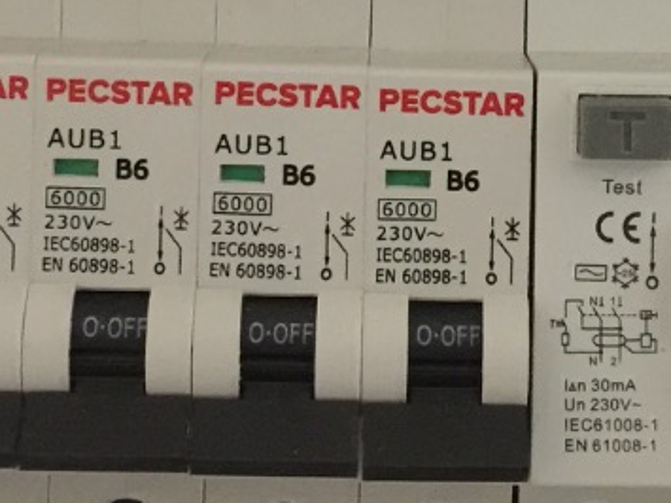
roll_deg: -1.0
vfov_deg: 14.5
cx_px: 439
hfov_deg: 20.0
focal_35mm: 98
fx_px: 1899
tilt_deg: -0.3
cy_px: -123
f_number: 2.2
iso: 160
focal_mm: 4.15
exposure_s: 1/4
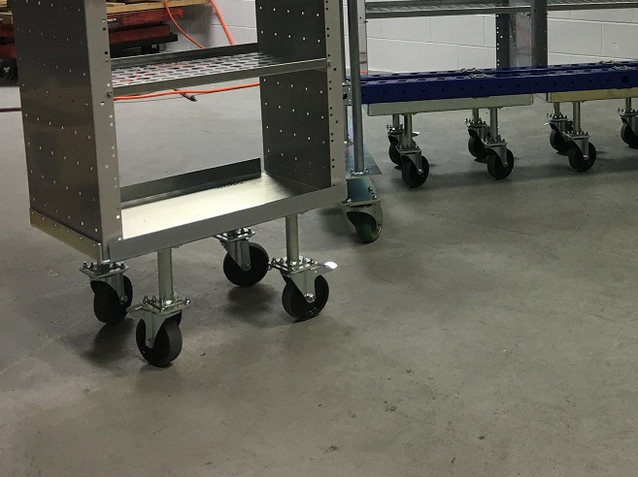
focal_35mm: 53
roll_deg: +0.1
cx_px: 567
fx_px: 976
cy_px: 59
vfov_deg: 26.7
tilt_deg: -8.1
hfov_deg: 34.3
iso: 40
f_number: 2.2
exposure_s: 1/30
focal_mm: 4.15
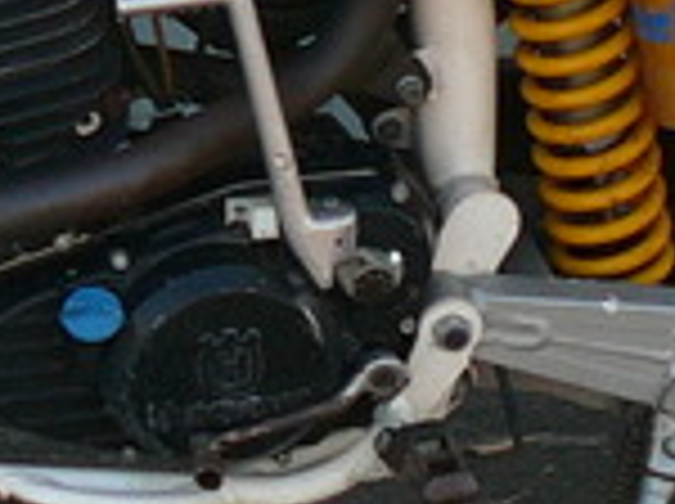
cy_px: -40
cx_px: 126
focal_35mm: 187
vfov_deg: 7.9
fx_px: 3641
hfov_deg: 10.6
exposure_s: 1/250
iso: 80
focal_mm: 5.2
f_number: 2.8
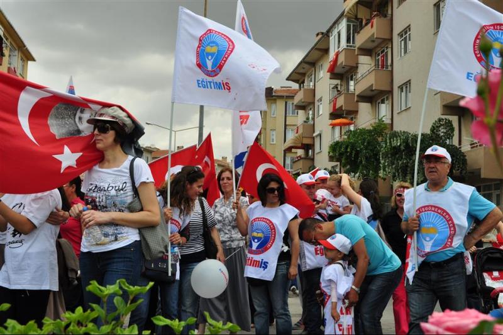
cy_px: 168
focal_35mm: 48
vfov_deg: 28.0
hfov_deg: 41.1
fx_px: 670
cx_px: 252
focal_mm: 32
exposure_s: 1/320
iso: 200
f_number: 10
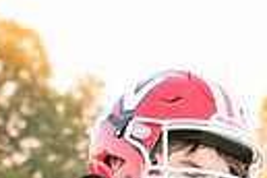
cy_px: 363
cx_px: 143
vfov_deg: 2.1
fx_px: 4820
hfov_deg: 3.2
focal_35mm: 650
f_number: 9
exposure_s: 1/400
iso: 8000
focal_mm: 145
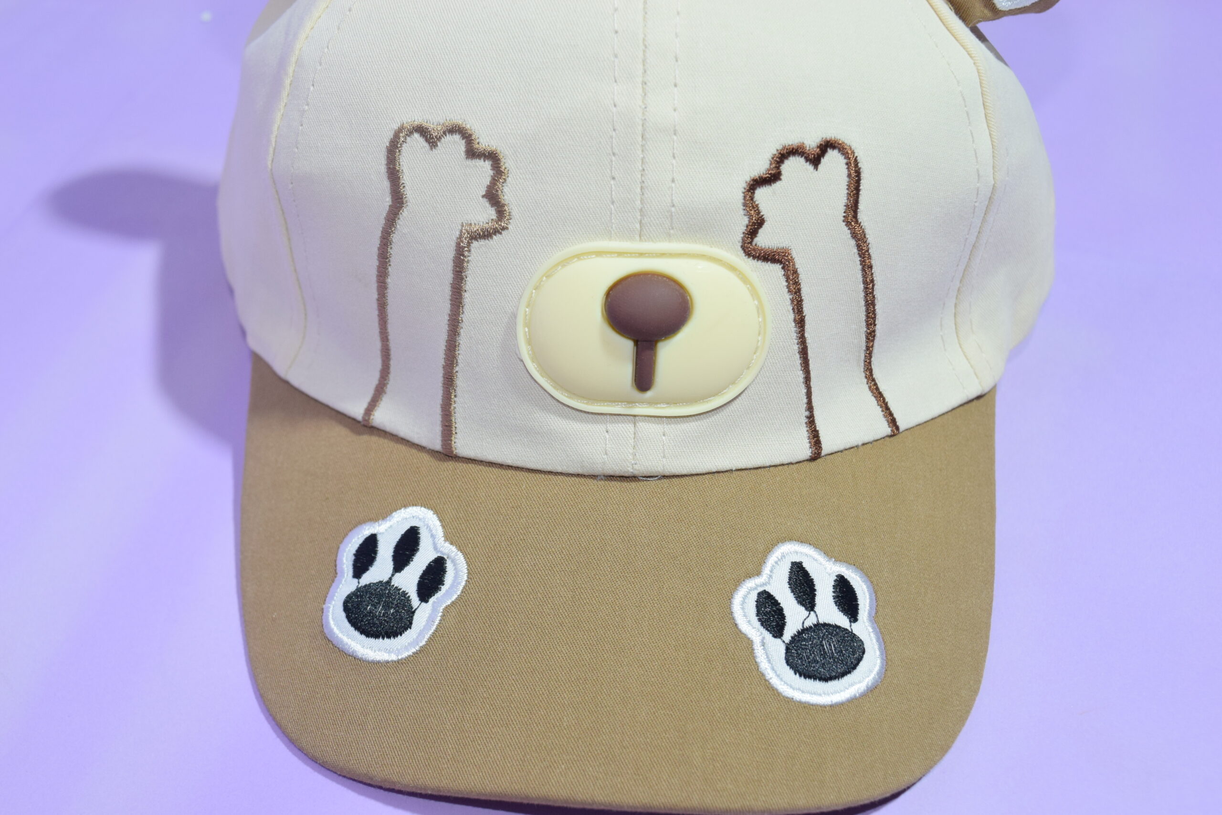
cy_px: 408
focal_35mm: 45
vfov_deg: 29.9
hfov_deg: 43.6
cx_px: 611
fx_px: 1528
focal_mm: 30
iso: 800
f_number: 8
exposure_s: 1/100
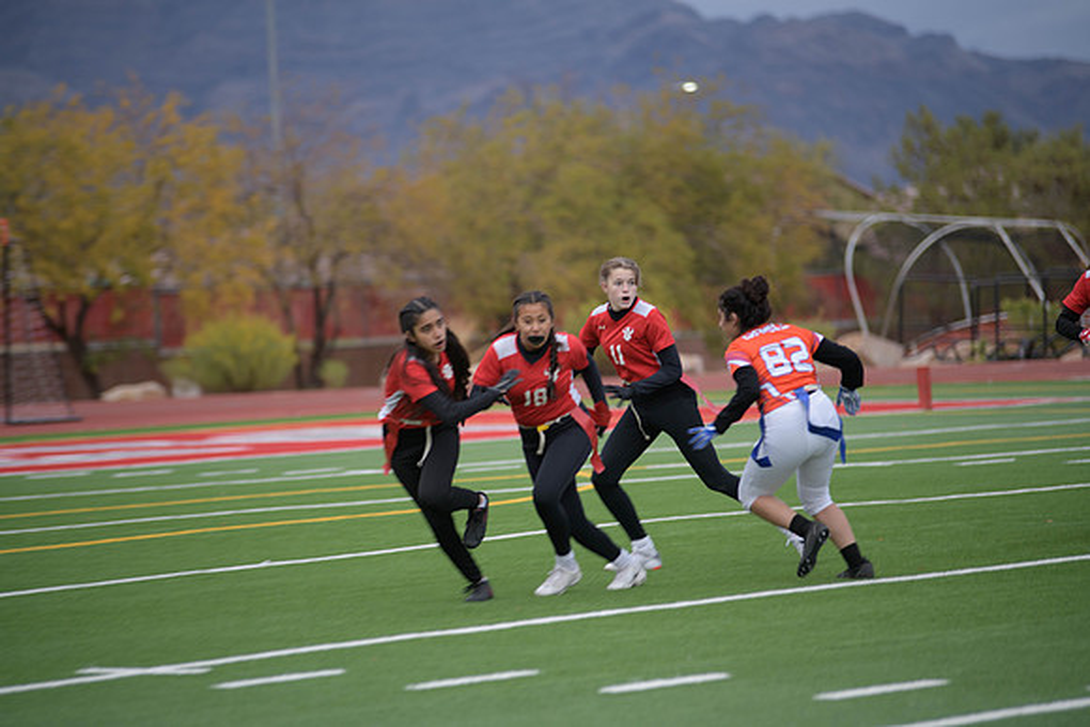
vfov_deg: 6.9
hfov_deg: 10.3
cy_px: 364
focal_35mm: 200
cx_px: 545
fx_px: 6057
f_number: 2.8
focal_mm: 200
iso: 180
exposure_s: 1/200
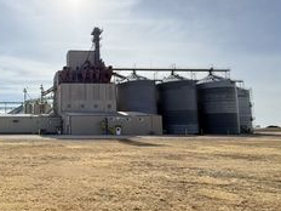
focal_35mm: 26
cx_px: 32
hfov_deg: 58.4
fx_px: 211
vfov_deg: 53.0
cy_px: 111
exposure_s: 1/1572
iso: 64
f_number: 2.2
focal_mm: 2.22
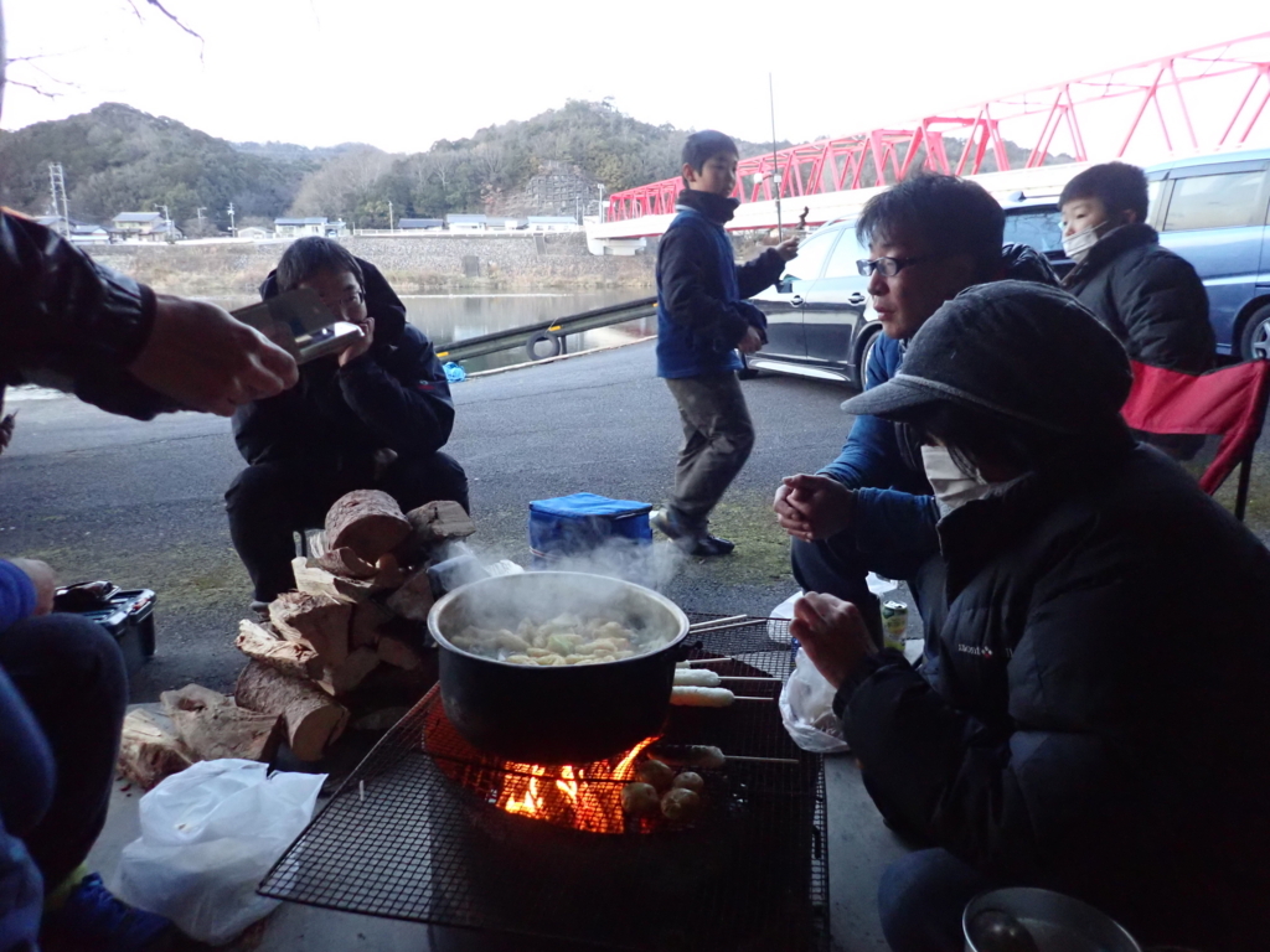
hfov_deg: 69.4
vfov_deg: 54.9
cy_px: 476
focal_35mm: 25
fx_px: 917
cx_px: 635
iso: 1250
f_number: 2
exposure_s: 1/125
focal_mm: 4.5
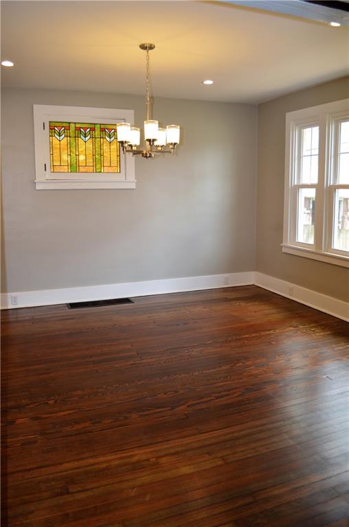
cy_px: 264
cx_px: 174
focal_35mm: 27
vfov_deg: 67.5
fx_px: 395
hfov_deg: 47.7
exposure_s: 1/125
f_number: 3.5
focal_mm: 18
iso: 400
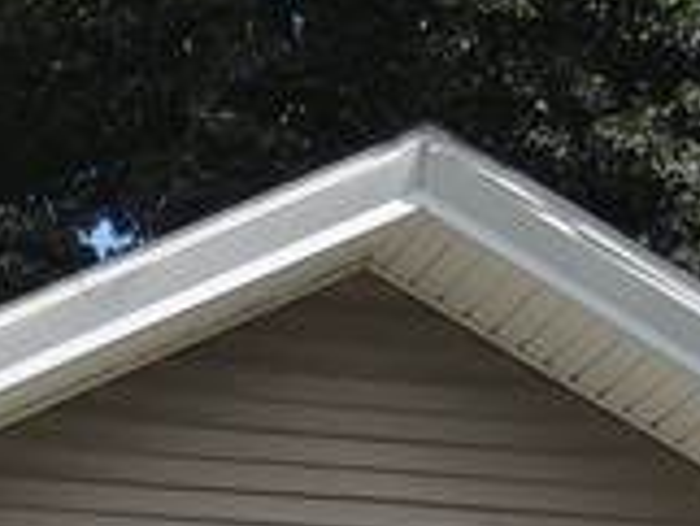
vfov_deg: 6.1
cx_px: -183
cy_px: 1621
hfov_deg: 8.8
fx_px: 4493
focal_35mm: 222
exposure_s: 1/1000
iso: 100
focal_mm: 6.2
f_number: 3.3
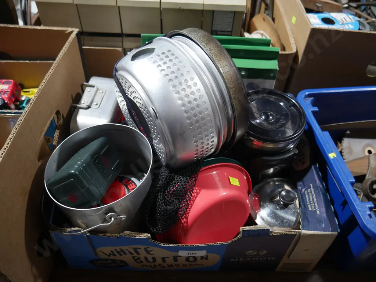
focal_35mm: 28
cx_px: 188
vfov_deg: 49.8
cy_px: 141
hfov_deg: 63.4
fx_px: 304
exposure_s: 1/60
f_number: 3.5
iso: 500
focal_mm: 14
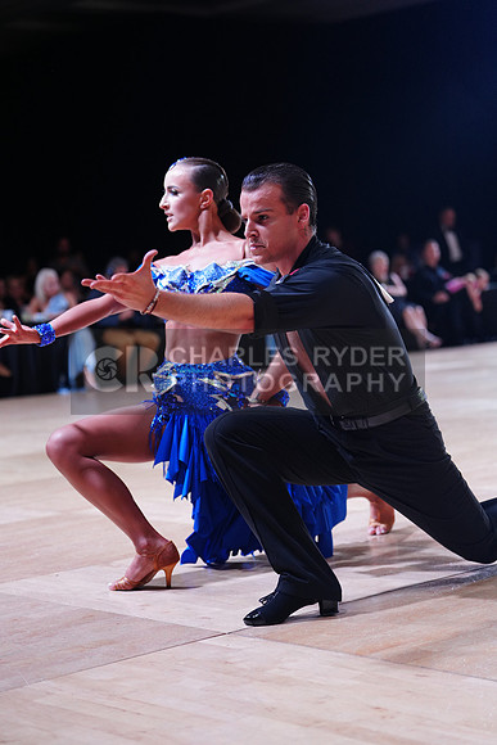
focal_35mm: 72
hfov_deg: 18.9
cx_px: 248
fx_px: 1490
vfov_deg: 28.1
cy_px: 372
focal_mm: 72
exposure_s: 1/500
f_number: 2.8
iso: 1250
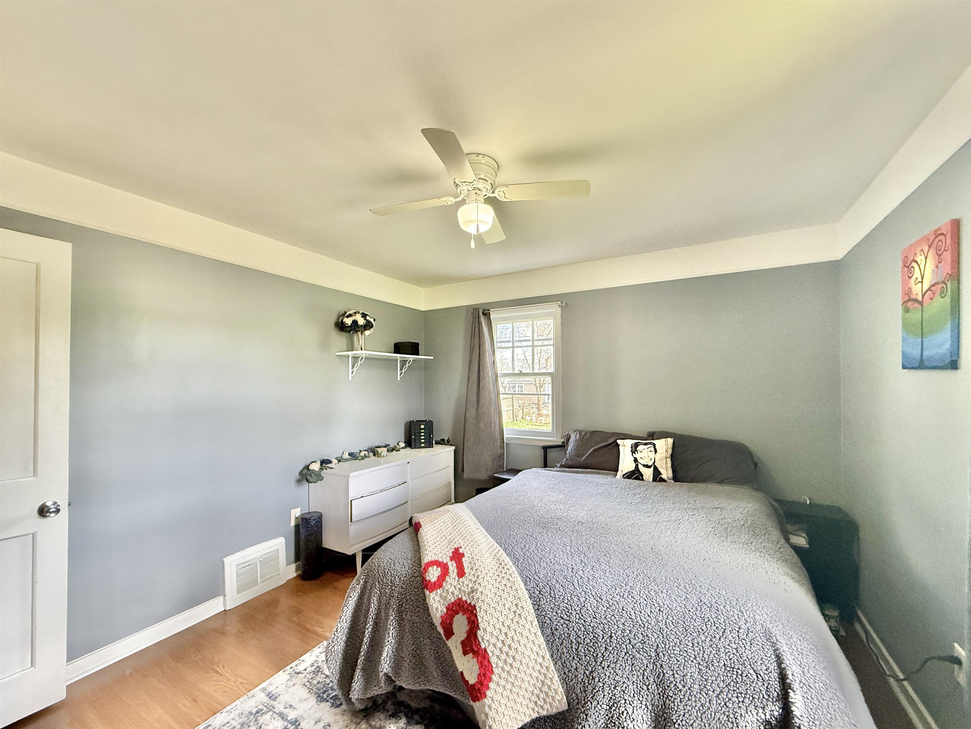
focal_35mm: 14
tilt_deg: +1.4
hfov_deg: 102.1
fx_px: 393
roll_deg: -0.3
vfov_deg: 85.7
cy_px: 364
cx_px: 486
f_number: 2.2
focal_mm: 2.22
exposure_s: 1/120
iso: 320
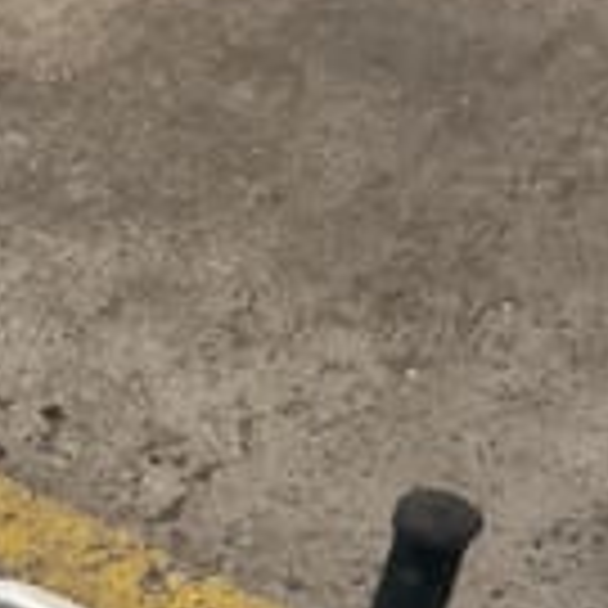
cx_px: -207
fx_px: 1888
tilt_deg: -41.2
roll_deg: -1.2
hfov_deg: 17.1
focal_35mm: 95
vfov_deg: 17.8
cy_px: 637
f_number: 1.8
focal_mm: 3
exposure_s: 1/30
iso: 400
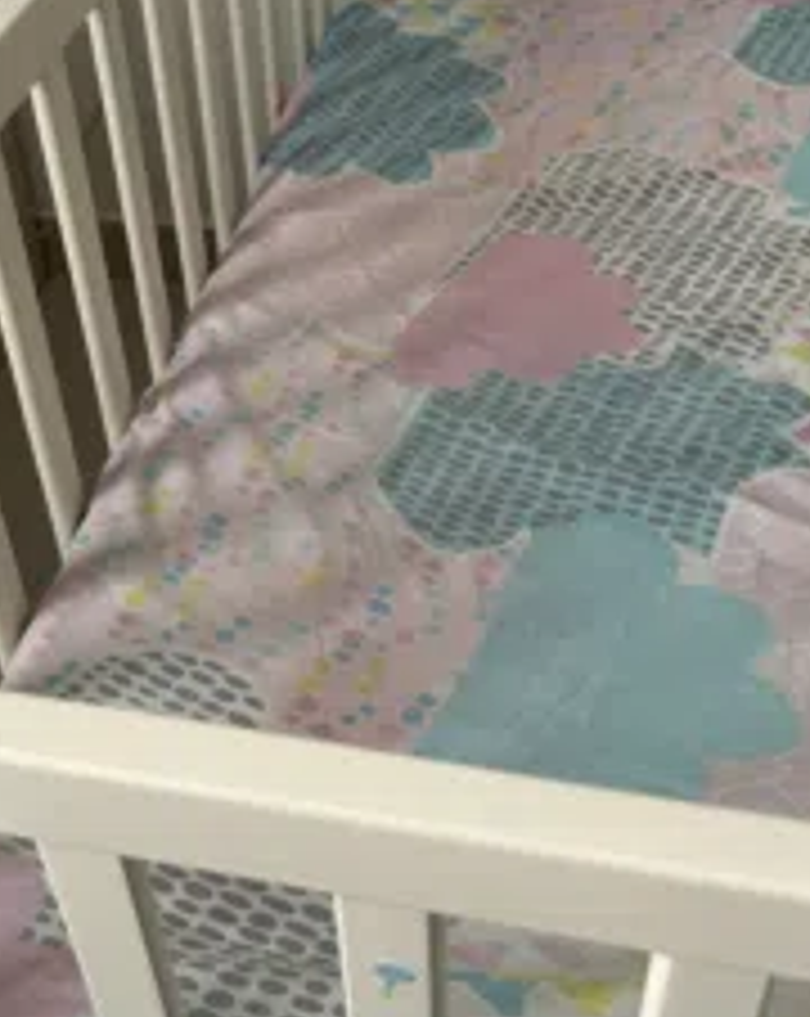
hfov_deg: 33.2
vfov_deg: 40.9
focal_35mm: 45
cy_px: 369
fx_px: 1352
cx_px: 315
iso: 160
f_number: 1.5
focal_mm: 5.7
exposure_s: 1/60
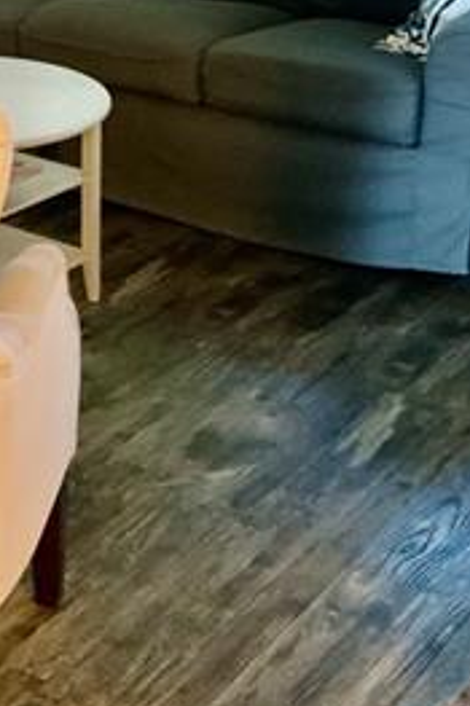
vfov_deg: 21.9
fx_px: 1725
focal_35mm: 88
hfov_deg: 15.2
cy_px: -72
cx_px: -3
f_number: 1.8
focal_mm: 3
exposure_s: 1/40
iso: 250
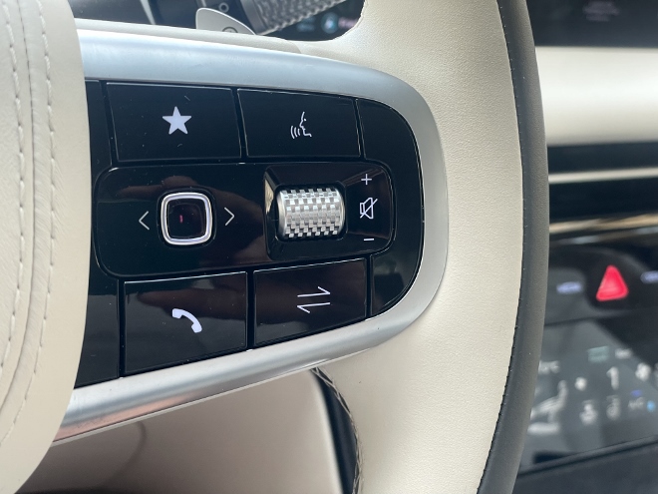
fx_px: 988
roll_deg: -4.4
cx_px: 329
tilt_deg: -21.6
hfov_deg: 36.8
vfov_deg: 28.0
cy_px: 247
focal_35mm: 52
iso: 125
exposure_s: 1/99
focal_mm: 6
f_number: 2
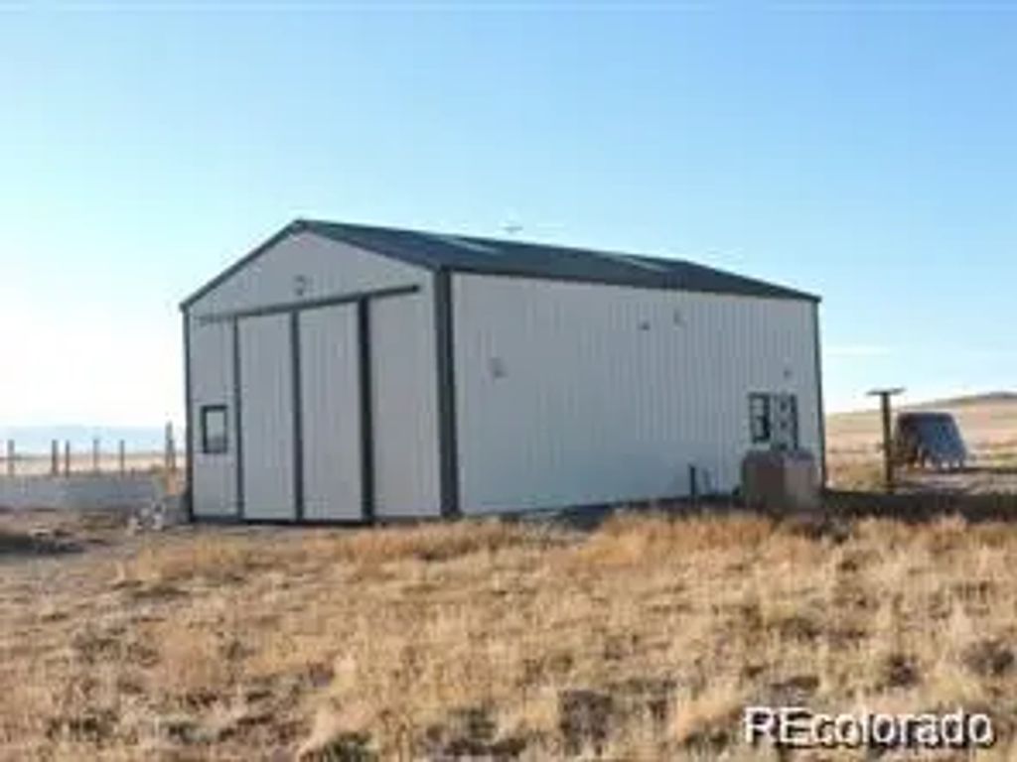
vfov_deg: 29.1
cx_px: 508
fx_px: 1469
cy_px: 381
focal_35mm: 50
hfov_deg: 38.2
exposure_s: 1/400
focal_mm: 8.9
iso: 100
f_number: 3.6
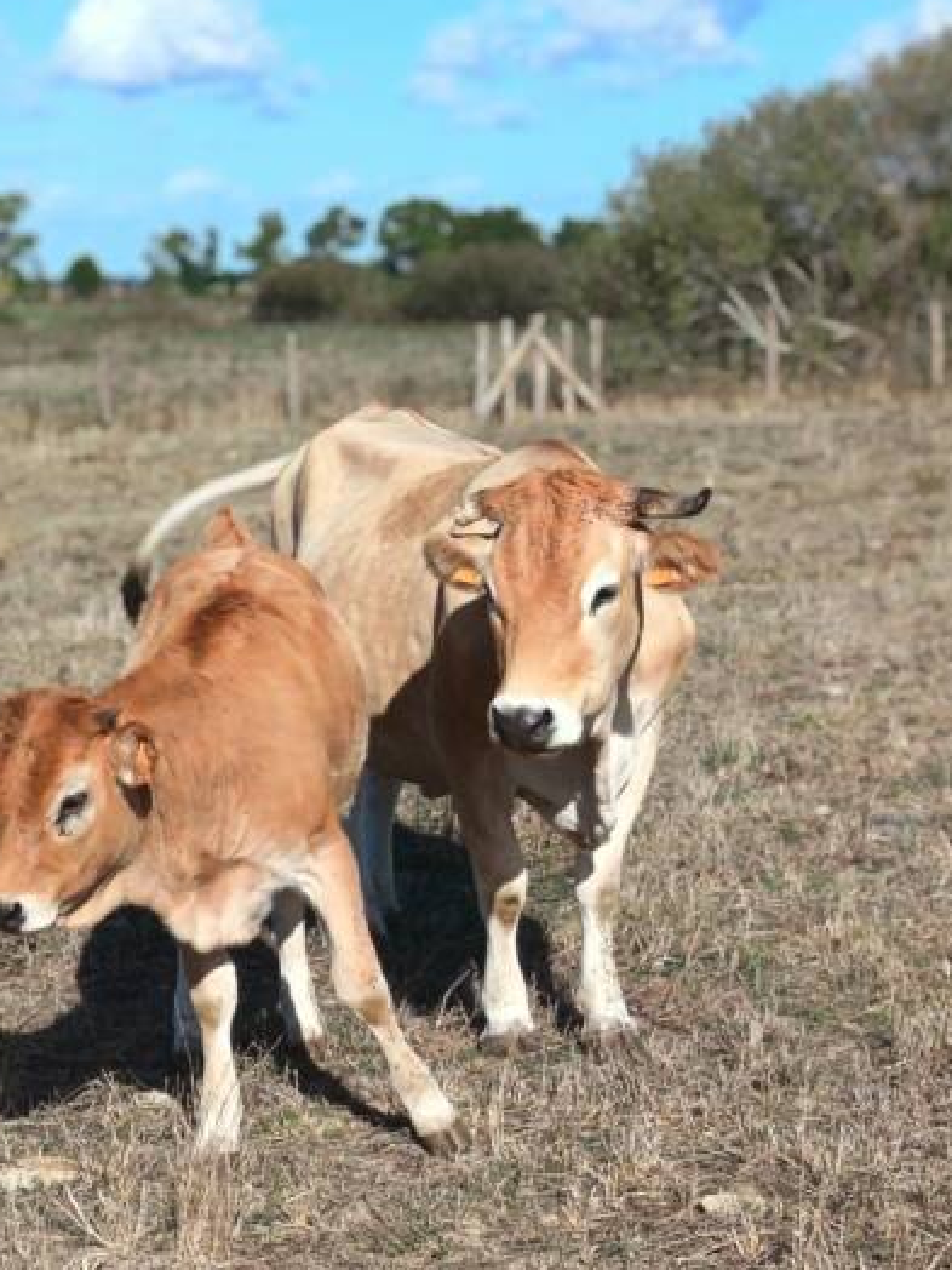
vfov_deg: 22.2
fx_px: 3227
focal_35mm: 88
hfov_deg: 16.8
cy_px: 582
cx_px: 465
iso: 100
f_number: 0.95
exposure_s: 1/728
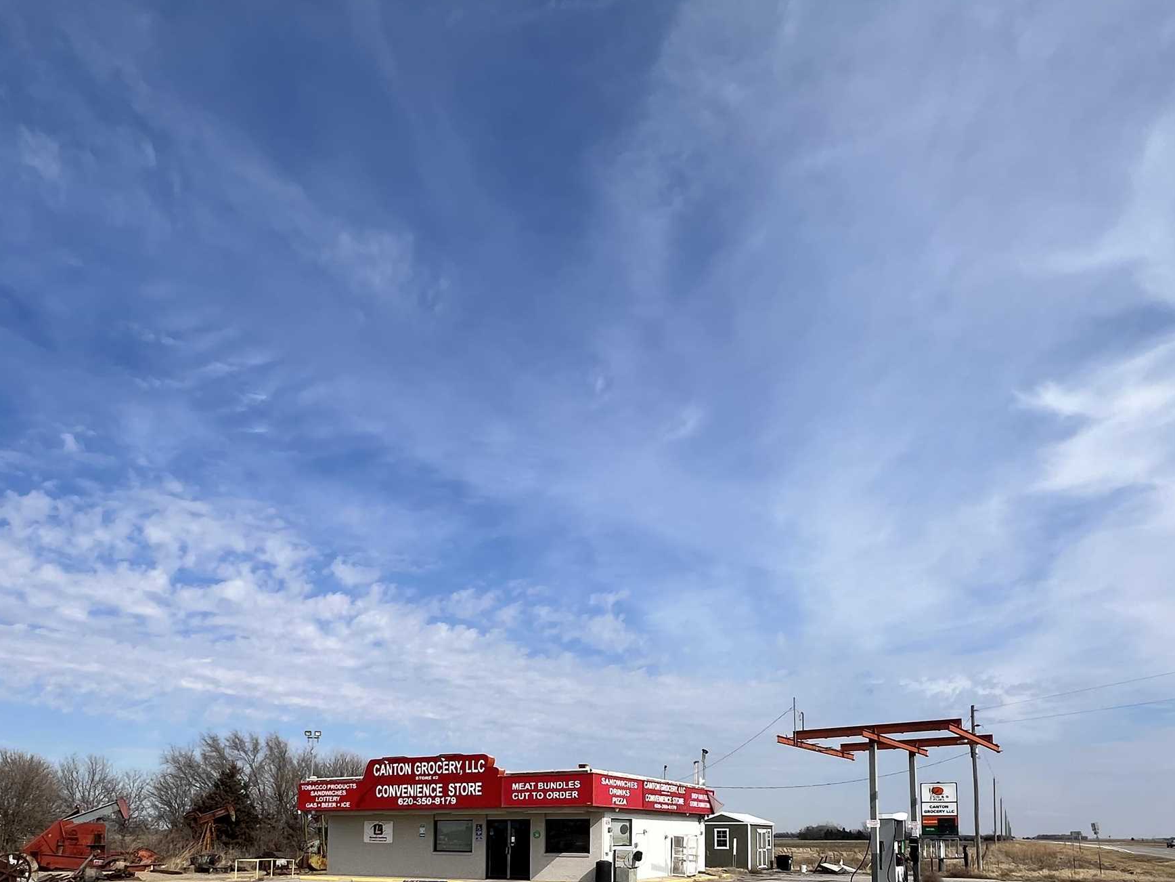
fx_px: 781
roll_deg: +0.0
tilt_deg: +3.4
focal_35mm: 23
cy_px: 763
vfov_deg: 53.0
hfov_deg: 73.8
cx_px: 625
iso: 32
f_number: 1.8
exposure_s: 1/2597
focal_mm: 1.57
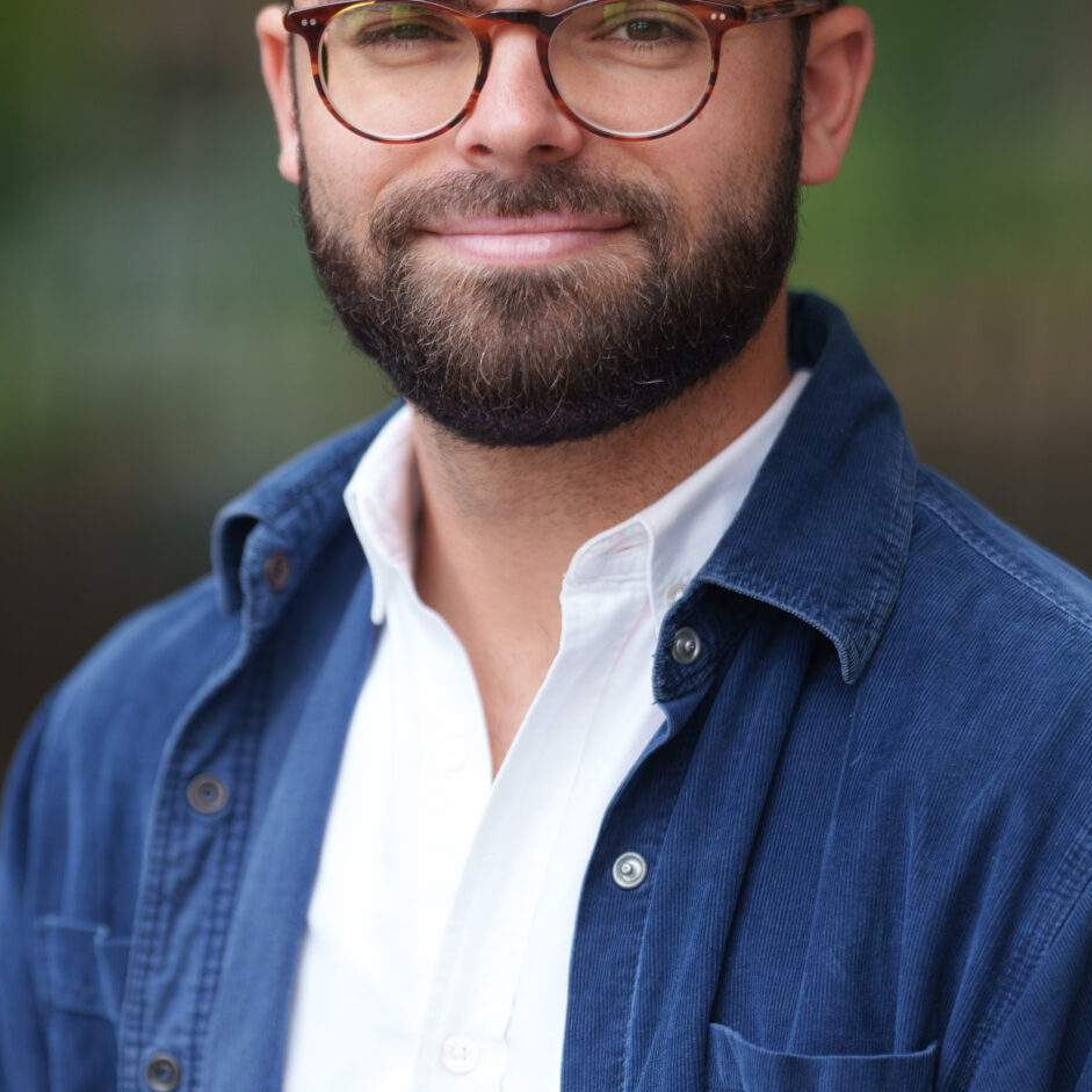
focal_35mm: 312
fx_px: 11135
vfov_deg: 5.6
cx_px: 529
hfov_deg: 5.6
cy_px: 321
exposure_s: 1/800
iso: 200
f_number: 1.8
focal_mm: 135
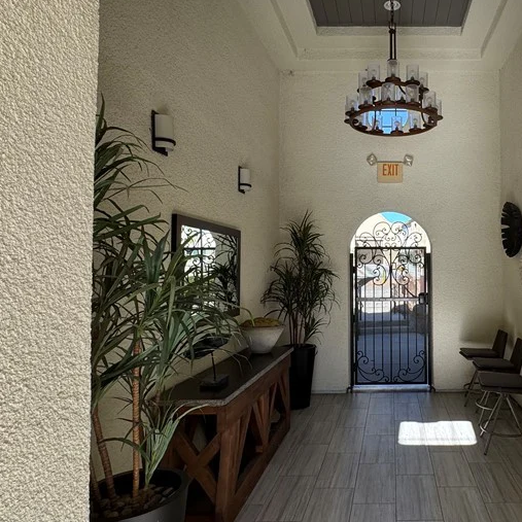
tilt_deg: +2.9
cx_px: 394
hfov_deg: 59.4
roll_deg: +0.1
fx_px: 427
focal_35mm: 25
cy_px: 250
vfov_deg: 62.9
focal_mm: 2.22
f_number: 2.2
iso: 40
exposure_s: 1/200
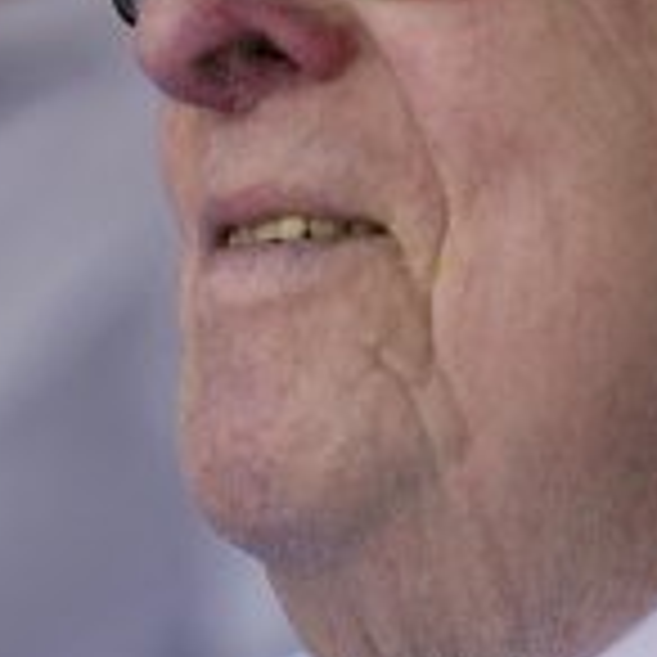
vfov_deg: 3.0
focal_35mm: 588
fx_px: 12636
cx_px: 392
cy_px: 374
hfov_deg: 3.0
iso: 200
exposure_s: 1/400
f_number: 2.8
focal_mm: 135
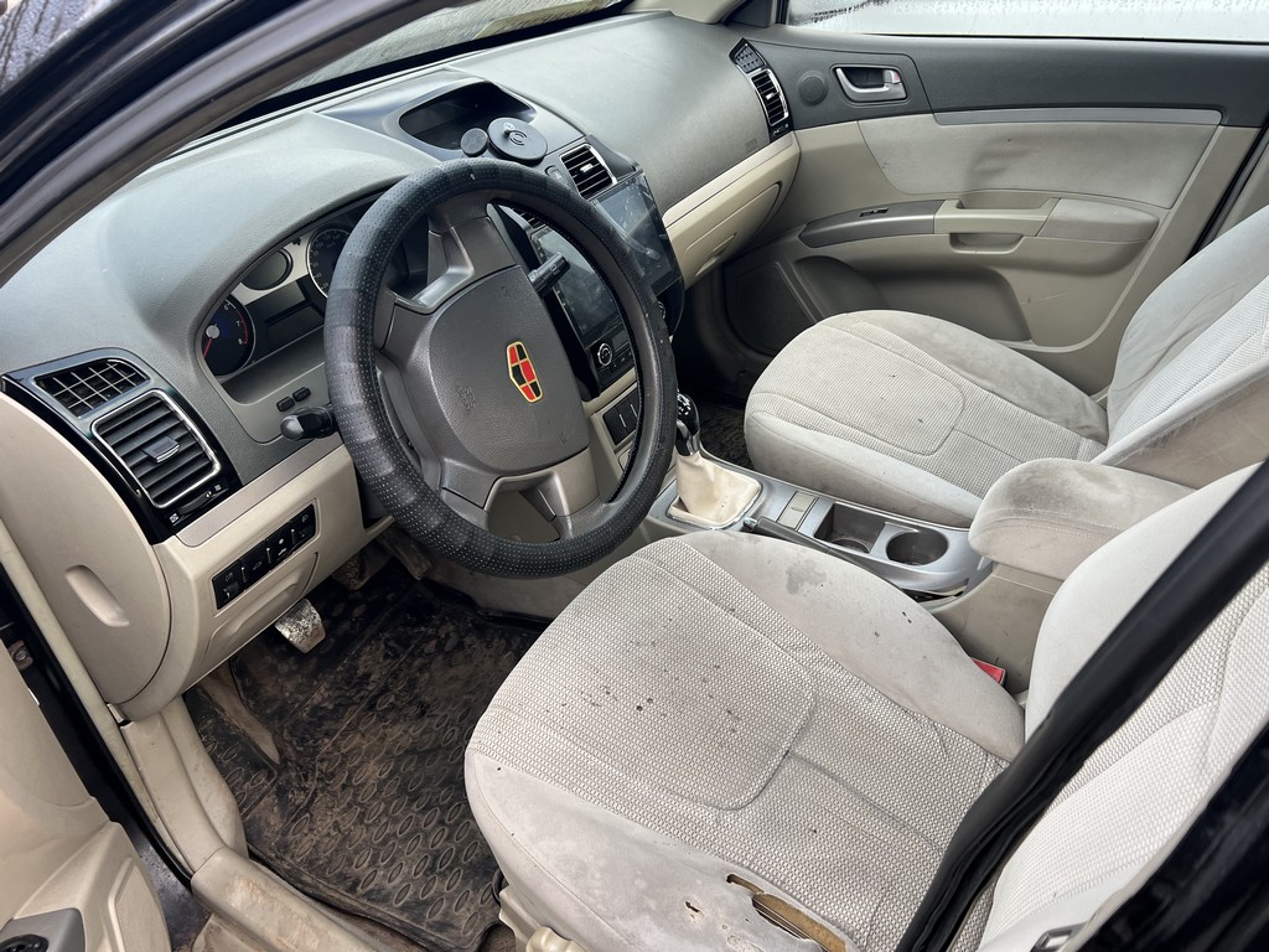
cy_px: 476
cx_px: 634
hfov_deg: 67.3
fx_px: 953
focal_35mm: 26
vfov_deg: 53.1
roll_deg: +4.1
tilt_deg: -35.8
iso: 80
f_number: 1.5
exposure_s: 1/121
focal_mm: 5.7
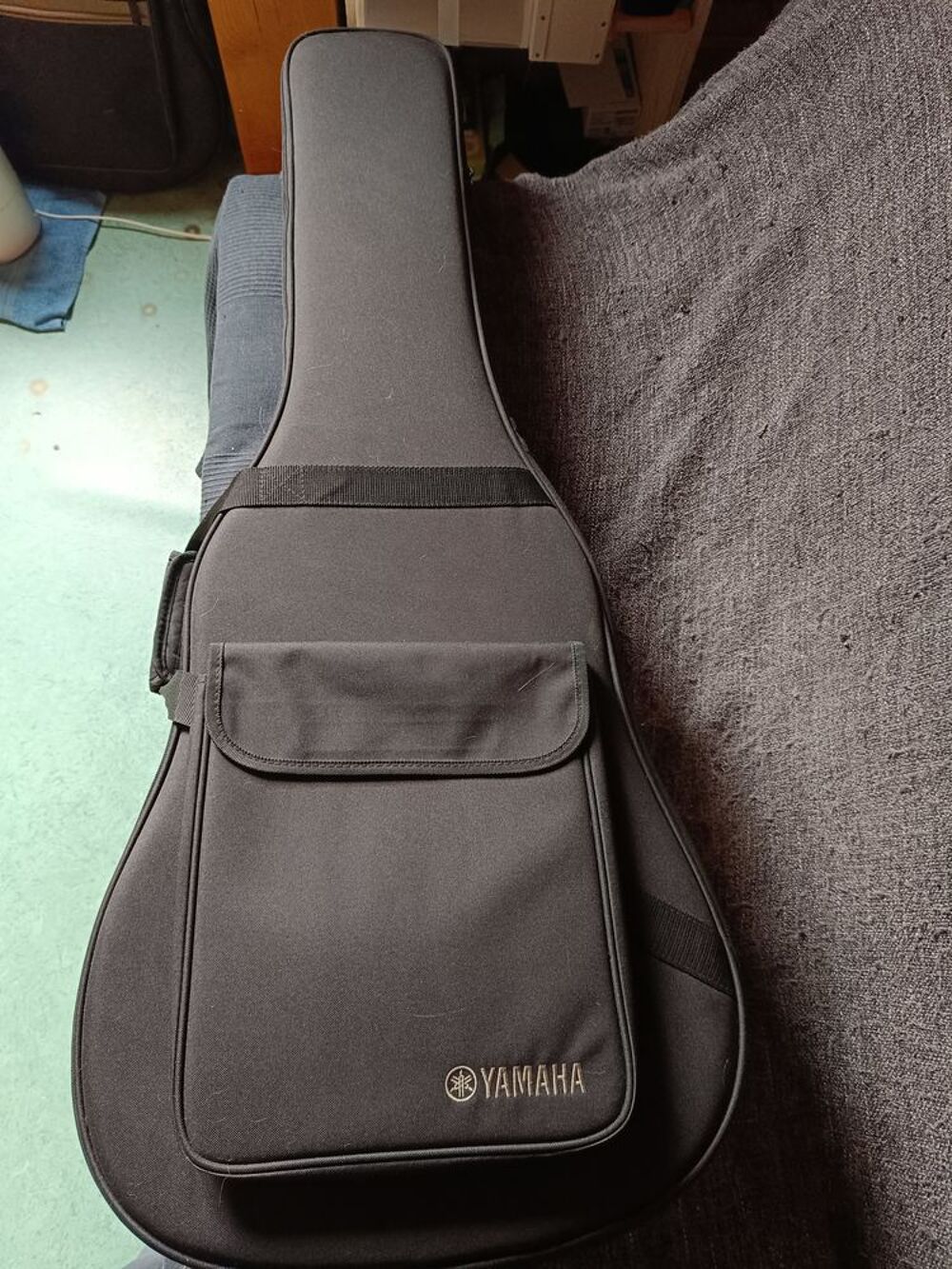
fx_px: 880
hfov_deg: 56.8
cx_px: 476
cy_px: 634
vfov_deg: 71.6
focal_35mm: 24
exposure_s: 1/50.1
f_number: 1.88
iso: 641
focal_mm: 5.59
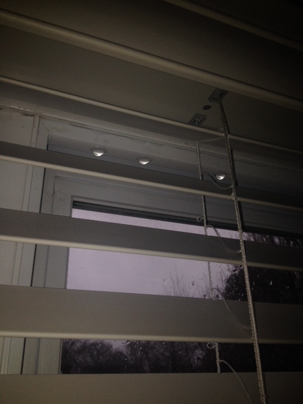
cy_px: 202
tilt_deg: +25.3
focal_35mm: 35
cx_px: 152
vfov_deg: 52.6
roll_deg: +0.5
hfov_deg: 40.7
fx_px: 408
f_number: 2.4
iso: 50
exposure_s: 1/229
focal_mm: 4.28
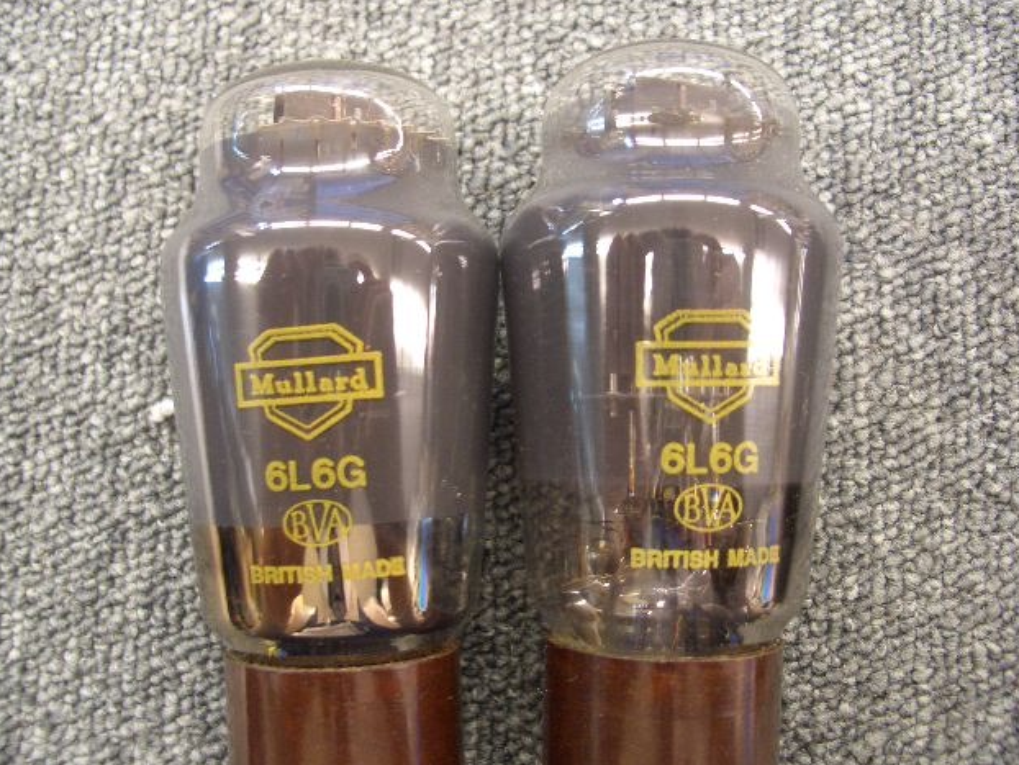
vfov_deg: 39.7
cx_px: 521
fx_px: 1060
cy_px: 387
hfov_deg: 51.3
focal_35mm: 36
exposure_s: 1/8
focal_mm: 5.8
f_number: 2.6
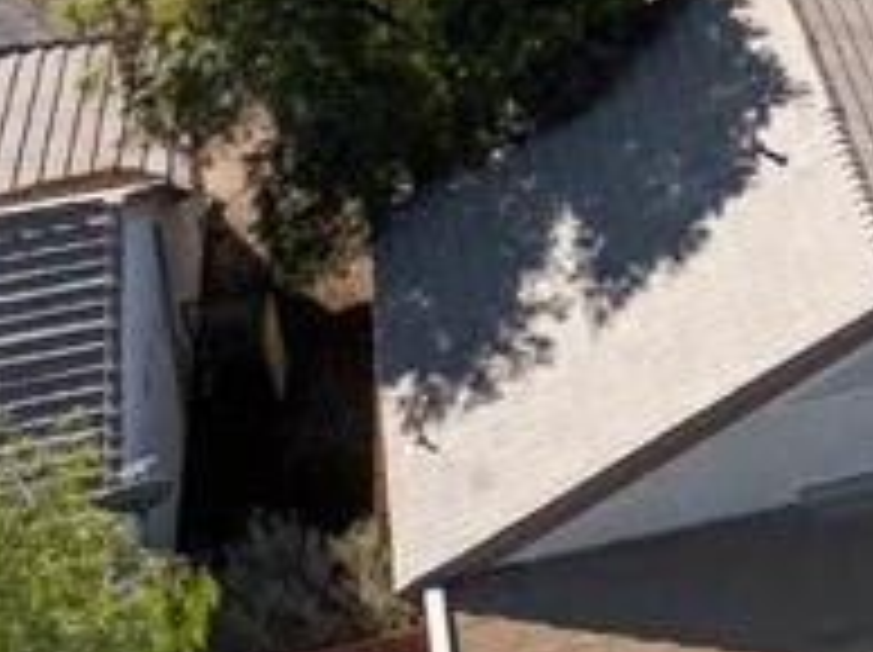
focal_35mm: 127
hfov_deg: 12.9
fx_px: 3199
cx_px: 1904
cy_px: -504
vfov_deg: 10.9
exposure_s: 1/160
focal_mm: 12.29
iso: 150
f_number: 2.8
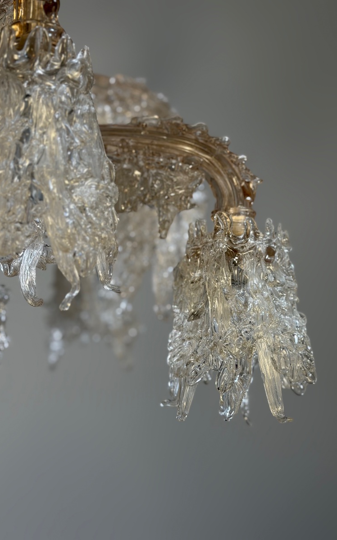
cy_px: 270
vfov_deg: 39.6
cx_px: 176
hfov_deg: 25.3
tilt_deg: +6.1
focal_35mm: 51
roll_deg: +1.0
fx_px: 750
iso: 100
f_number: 1.78
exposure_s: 1/100
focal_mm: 6.76
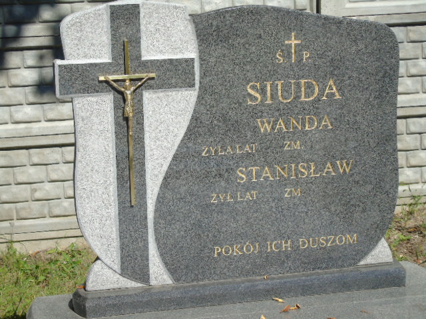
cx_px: 213
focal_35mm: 94
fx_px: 1157
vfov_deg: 15.7
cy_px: 160
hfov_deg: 20.9
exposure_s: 1/500
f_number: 4.3
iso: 80
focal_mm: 17
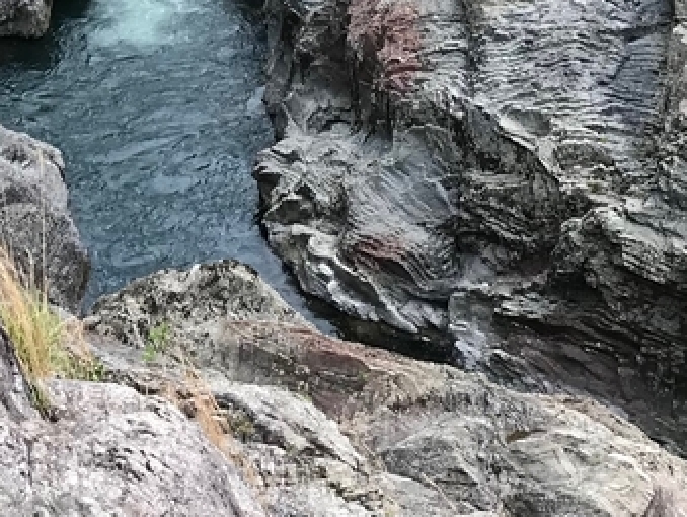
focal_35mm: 99
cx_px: 178
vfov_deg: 13.6
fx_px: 1967
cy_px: -369
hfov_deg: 19.7
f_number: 1.8
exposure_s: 1/538
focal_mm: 3.99
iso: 20
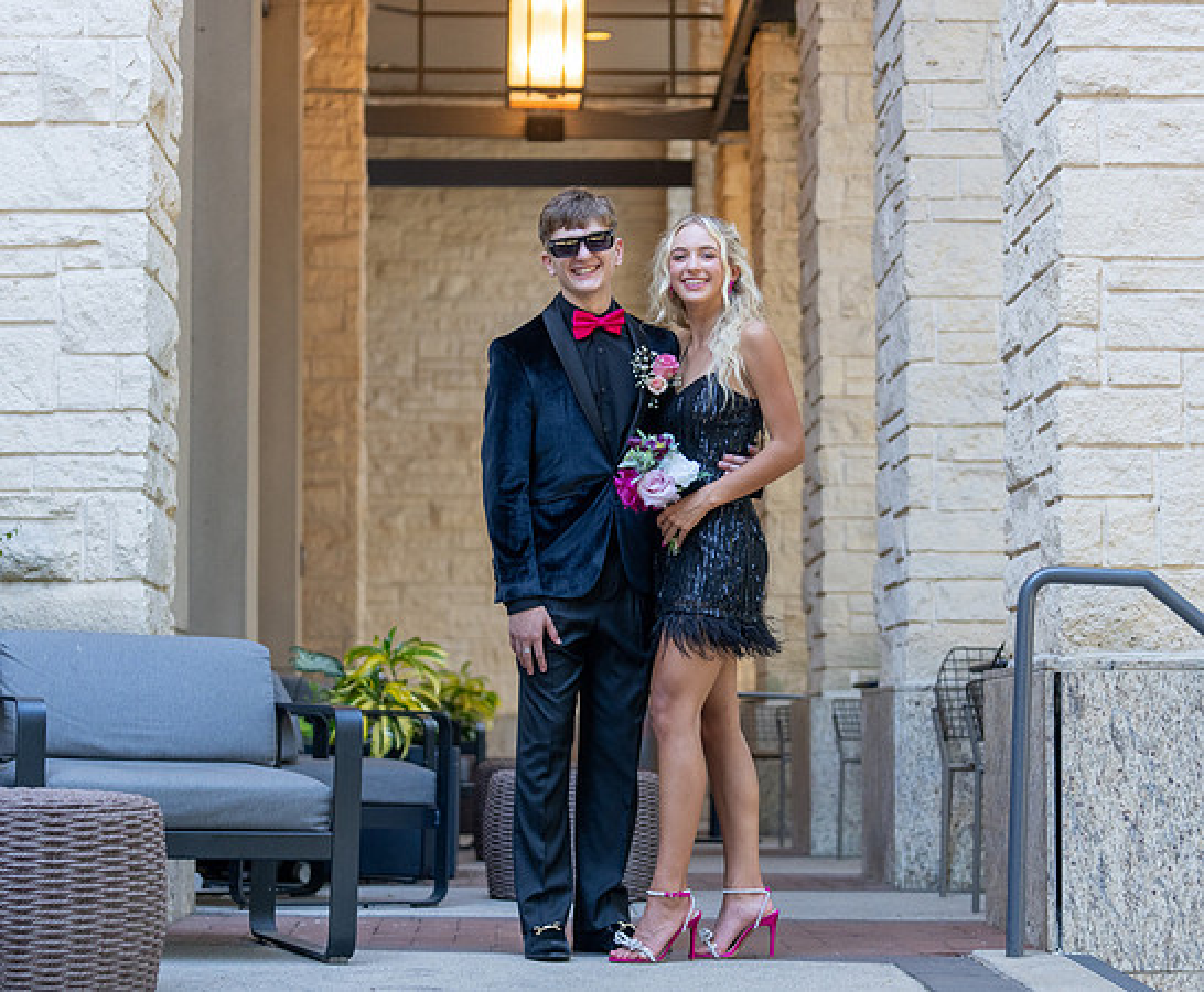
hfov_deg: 22.2
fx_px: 3069
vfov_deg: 18.4
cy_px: 486
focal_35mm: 85
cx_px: 654
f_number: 2.8
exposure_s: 1/320
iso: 1000
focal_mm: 70
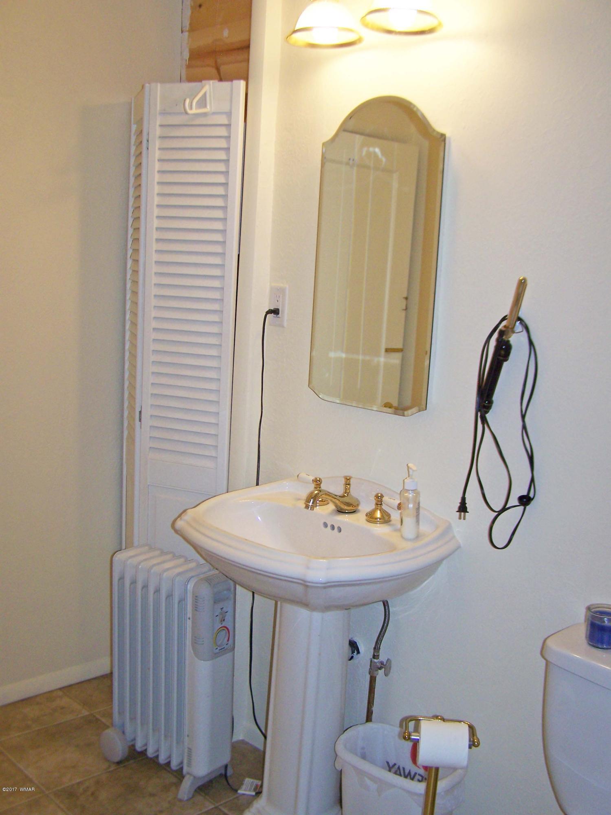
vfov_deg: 49.0
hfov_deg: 37.7
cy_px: 408
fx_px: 894
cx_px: 306
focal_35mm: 38
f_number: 2.8
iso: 80
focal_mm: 6.3
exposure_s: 1/60
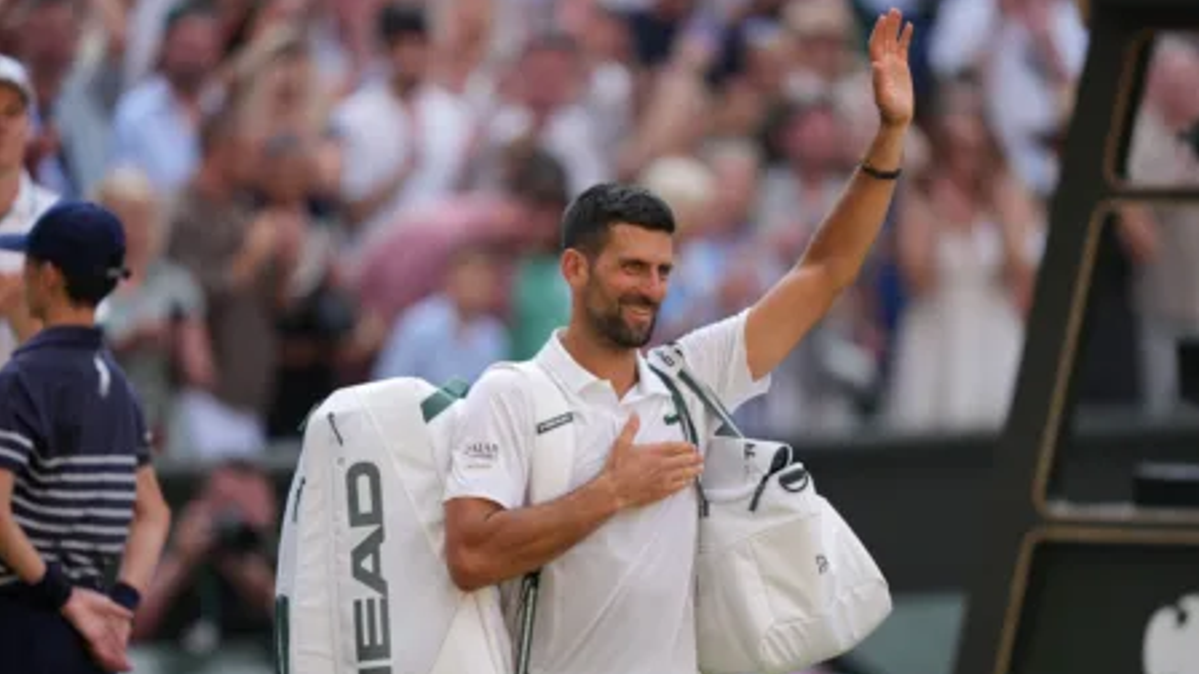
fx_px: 13385
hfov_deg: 5.1
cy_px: 388
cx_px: 600
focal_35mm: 421
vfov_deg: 2.9
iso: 400
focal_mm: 400
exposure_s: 1/1250
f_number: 2.8
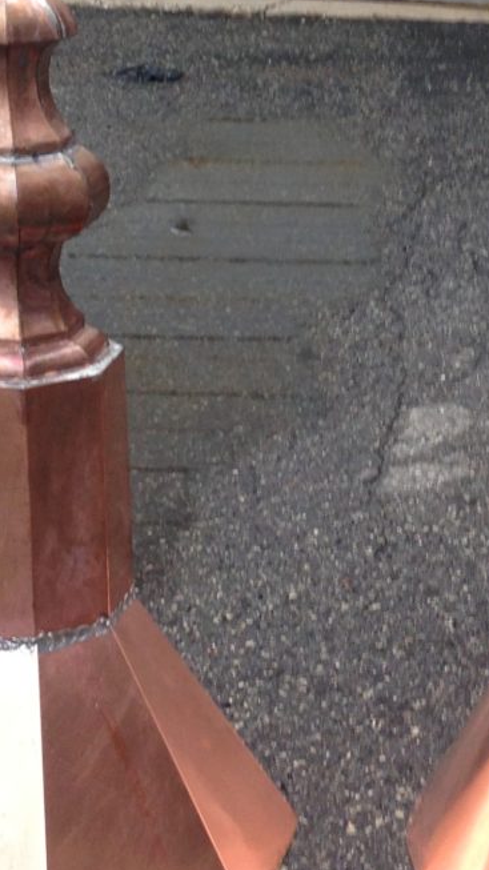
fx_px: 2168
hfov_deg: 12.8
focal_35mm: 94
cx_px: 360
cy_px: 223
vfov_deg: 22.5
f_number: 2.4
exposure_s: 1/120
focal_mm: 4.13
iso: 64
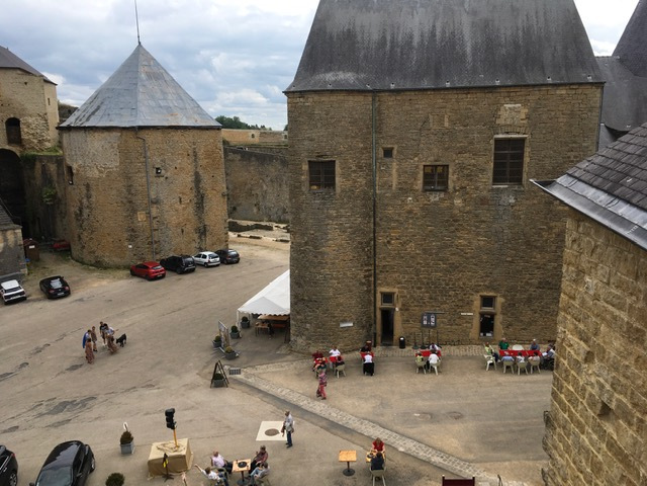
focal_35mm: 29
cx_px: 324
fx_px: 542
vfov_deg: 48.2
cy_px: 243
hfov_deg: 61.7
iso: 25
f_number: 2.2
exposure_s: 1/1261
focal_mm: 4.15
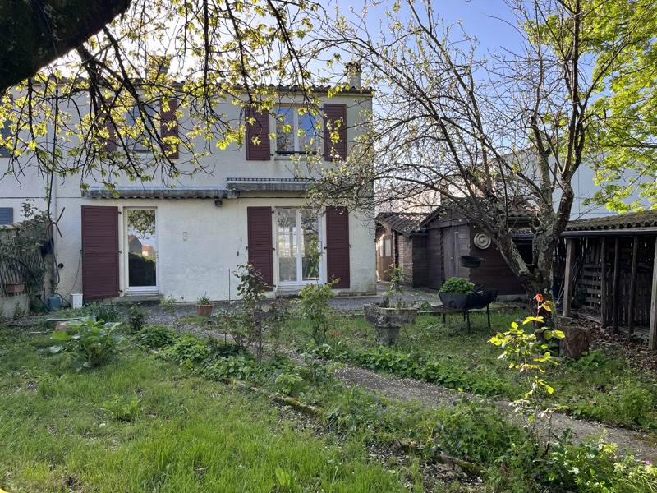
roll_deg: +0.9
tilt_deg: +0.2
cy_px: 246
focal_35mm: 26
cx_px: 328
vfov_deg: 53.1
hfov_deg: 67.3
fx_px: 493
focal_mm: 5.1
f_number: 1.6
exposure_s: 1/718
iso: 50
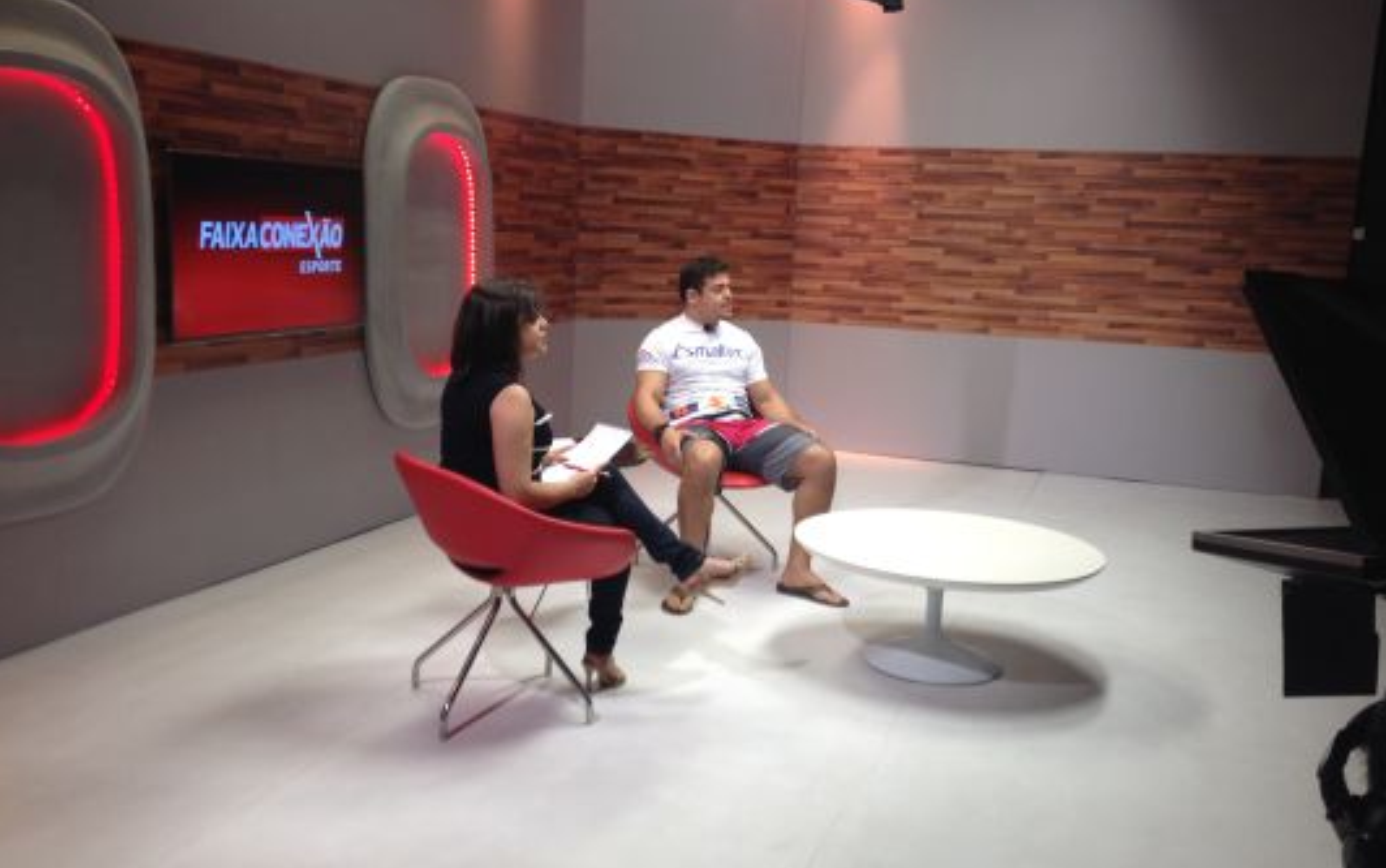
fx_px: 1436
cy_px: 463
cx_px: 702
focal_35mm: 38
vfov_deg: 33.6
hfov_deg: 51.5
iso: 50
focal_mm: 4.28
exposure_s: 1/24
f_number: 2.4
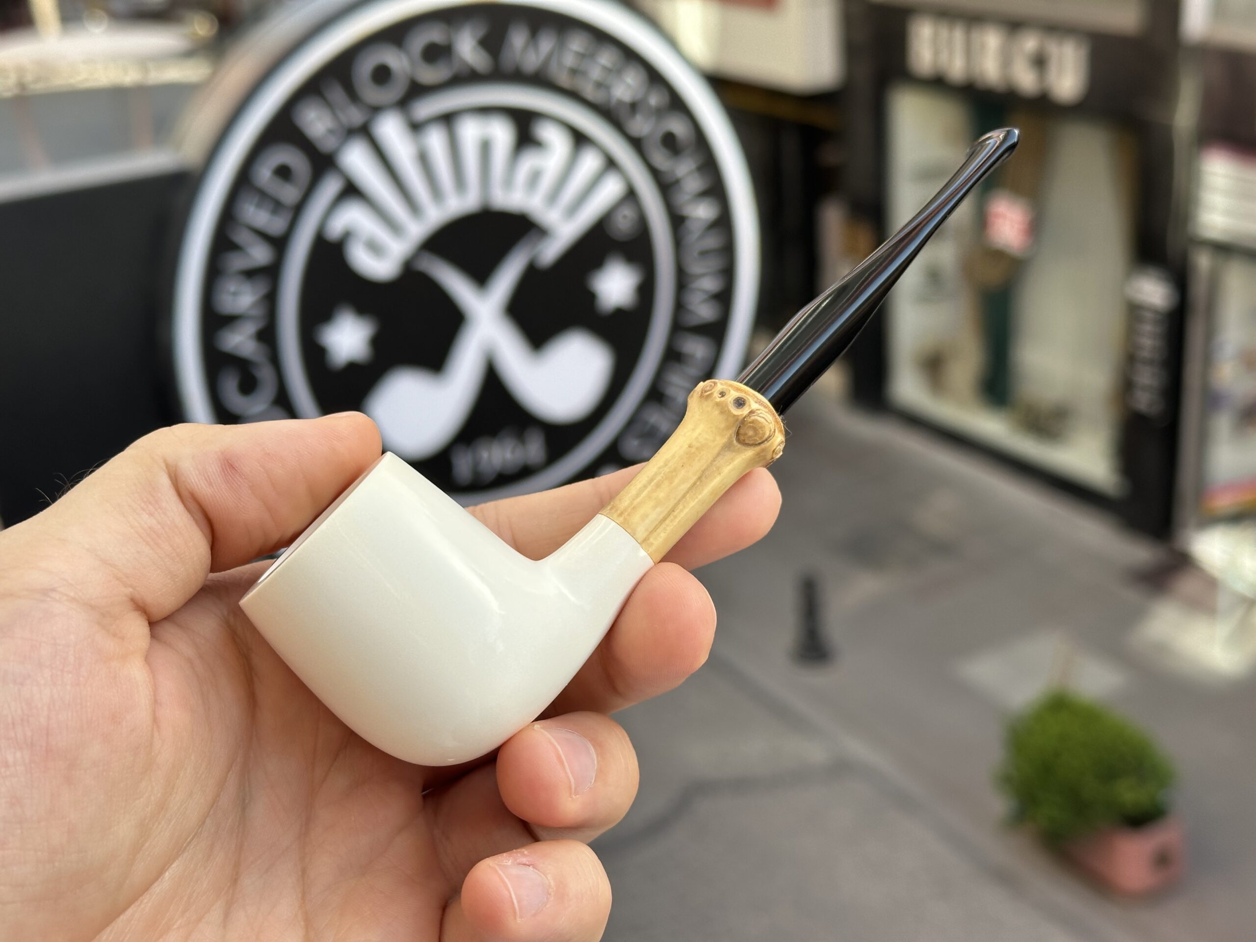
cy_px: 471
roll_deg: +4.5
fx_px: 1742
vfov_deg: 30.3
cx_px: 628
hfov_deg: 39.7
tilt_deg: -21.5
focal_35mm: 48
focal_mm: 6.86
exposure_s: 1/634
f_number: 1.78
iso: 64
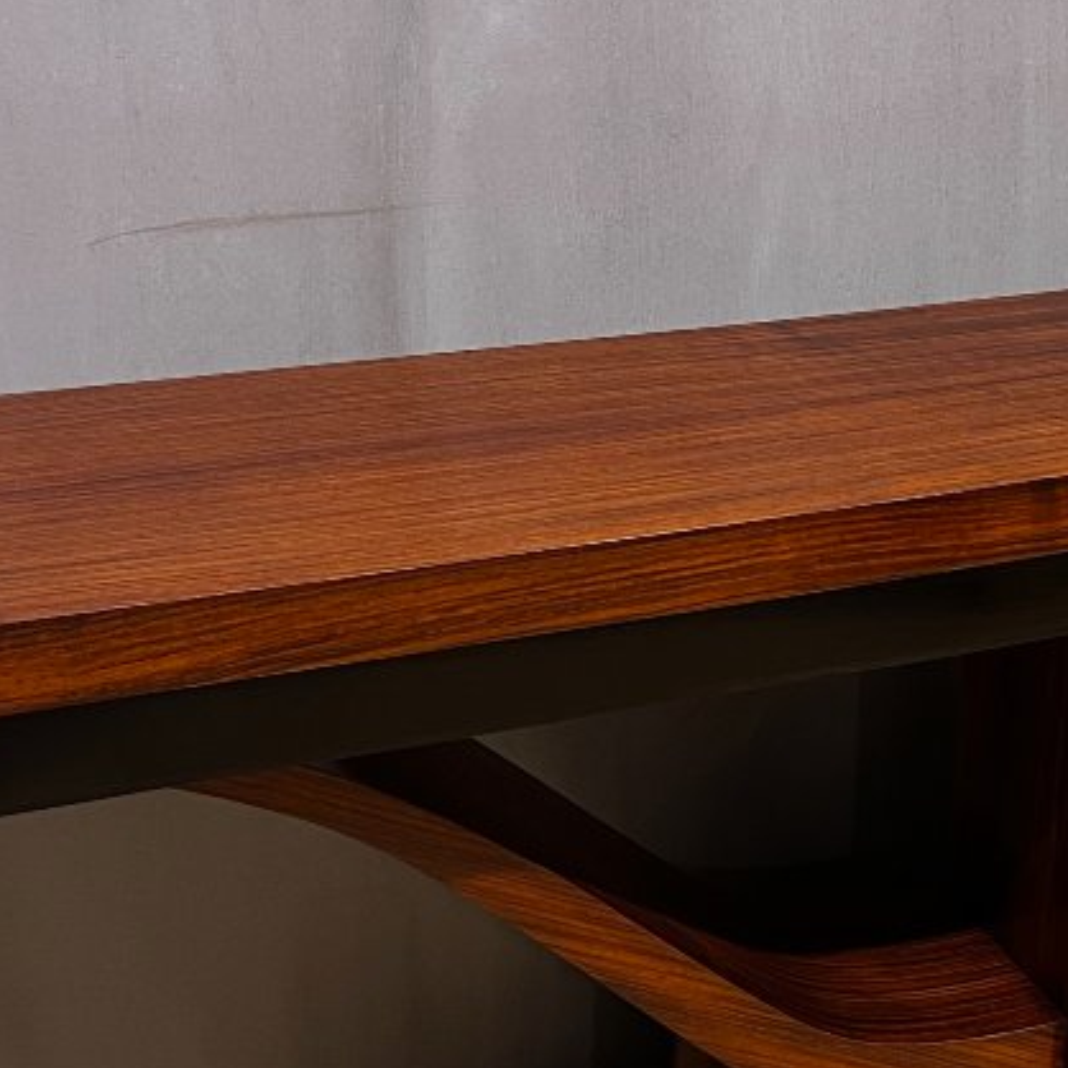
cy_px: 723
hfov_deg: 25.5
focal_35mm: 66
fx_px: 2304
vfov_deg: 25.9
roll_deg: -2.8
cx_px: 892
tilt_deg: -28.4
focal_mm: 5.1
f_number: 1.6
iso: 320
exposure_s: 1/50
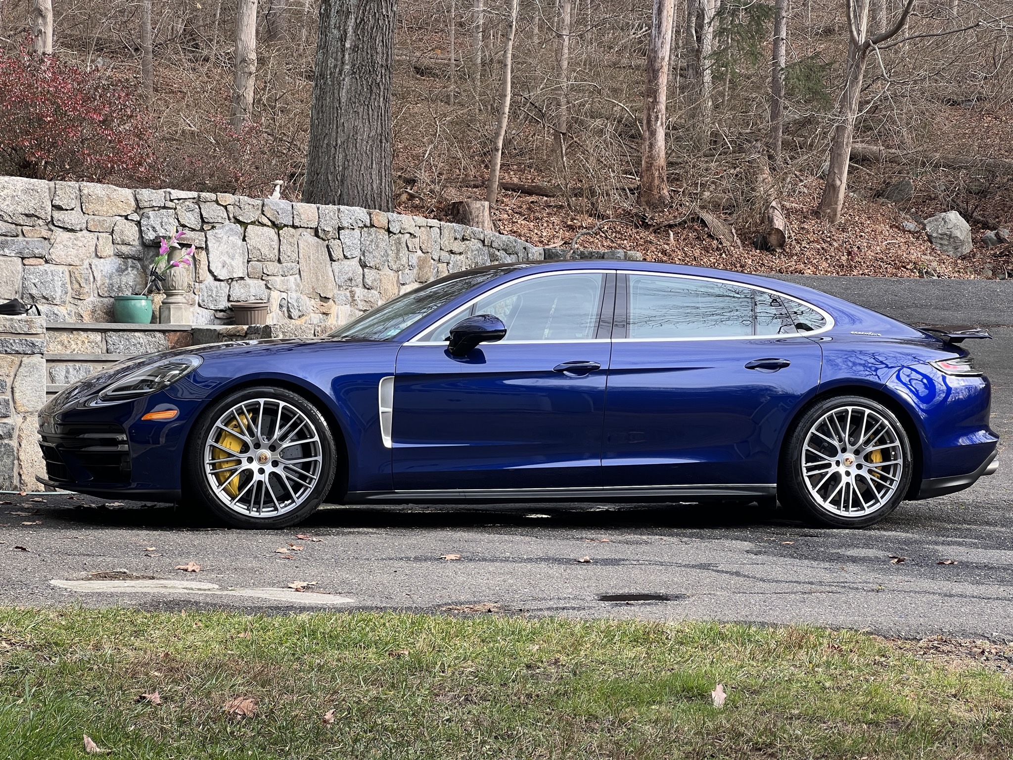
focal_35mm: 77
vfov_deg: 19.1
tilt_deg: +0.3
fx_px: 2253
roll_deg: -0.3
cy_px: 380
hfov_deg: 25.3
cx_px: 506
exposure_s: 1/123
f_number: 2.8
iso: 32
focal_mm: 9
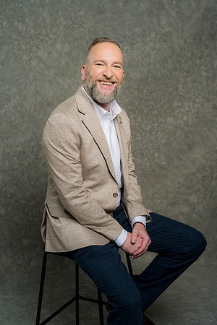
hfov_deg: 24.6
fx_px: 497
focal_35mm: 55
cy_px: 162
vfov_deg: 36.2
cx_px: 108
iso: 125
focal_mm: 55
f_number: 4
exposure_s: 1/160
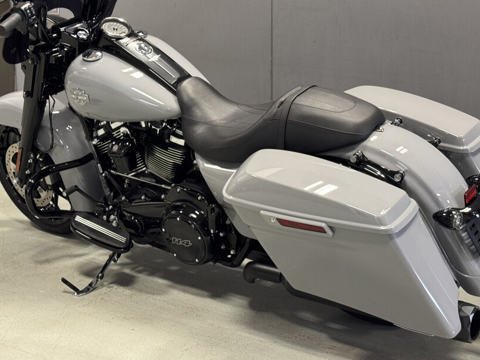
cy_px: 134
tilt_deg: -12.8
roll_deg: -0.5
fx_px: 874
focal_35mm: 63
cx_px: 252
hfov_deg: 30.7
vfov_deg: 23.2
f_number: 1.78
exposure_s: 1/60
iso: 200
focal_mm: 6.76
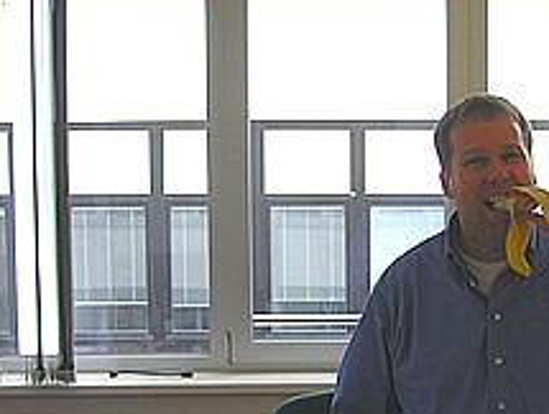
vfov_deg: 18.5
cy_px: 339
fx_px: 1255
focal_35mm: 79
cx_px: 398
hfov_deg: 24.5
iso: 50
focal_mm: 6.1
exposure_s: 1/45
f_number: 2.8
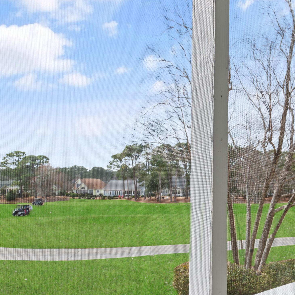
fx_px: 251
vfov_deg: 60.2
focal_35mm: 26
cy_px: 184
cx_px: 212
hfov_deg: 58.5
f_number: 5.6
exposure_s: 1/125
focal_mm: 10
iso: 100
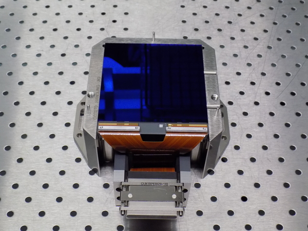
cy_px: 116
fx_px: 463
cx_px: 154
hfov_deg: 36.8
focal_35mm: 52
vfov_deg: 28.0
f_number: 3.9
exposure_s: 1/30
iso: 400
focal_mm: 9.3
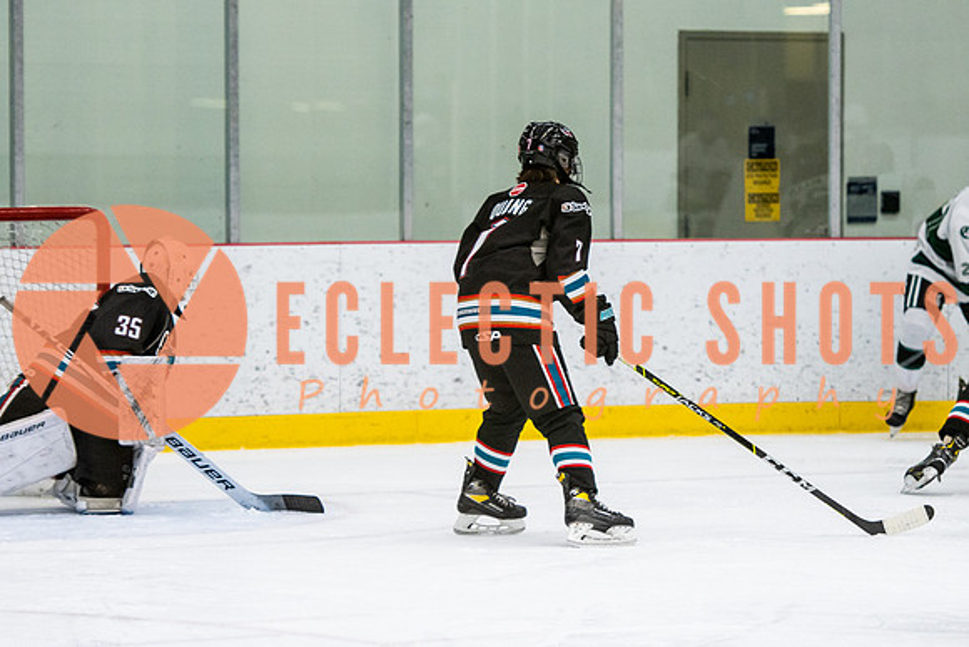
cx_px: 567
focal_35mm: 224
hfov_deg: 9.2
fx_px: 6024
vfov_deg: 6.1
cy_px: 268
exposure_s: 1/640
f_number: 2.8
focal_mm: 125
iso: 1600
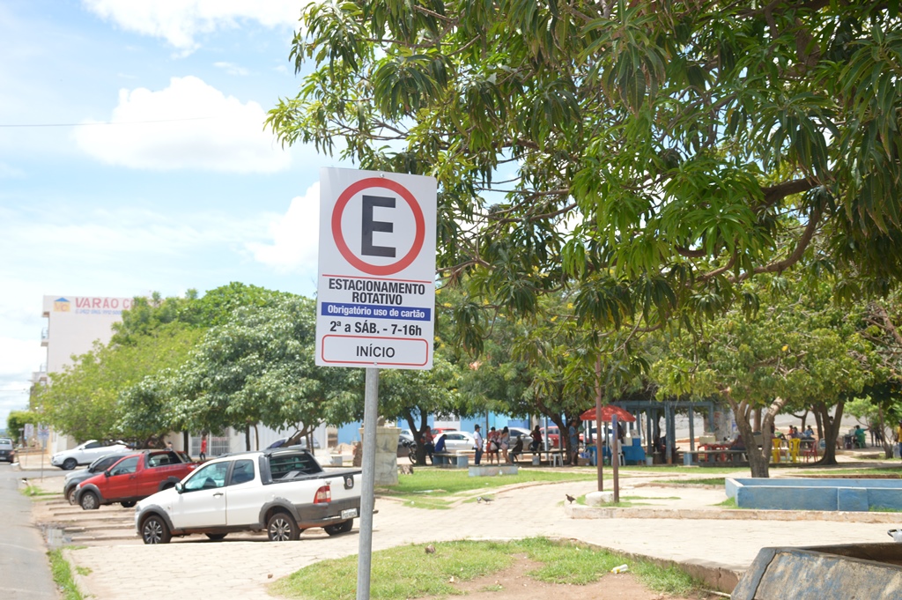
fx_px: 1277
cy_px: 300
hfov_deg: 38.9
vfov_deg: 26.4
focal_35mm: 51
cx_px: 451
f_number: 8
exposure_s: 1/200
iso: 100
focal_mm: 34
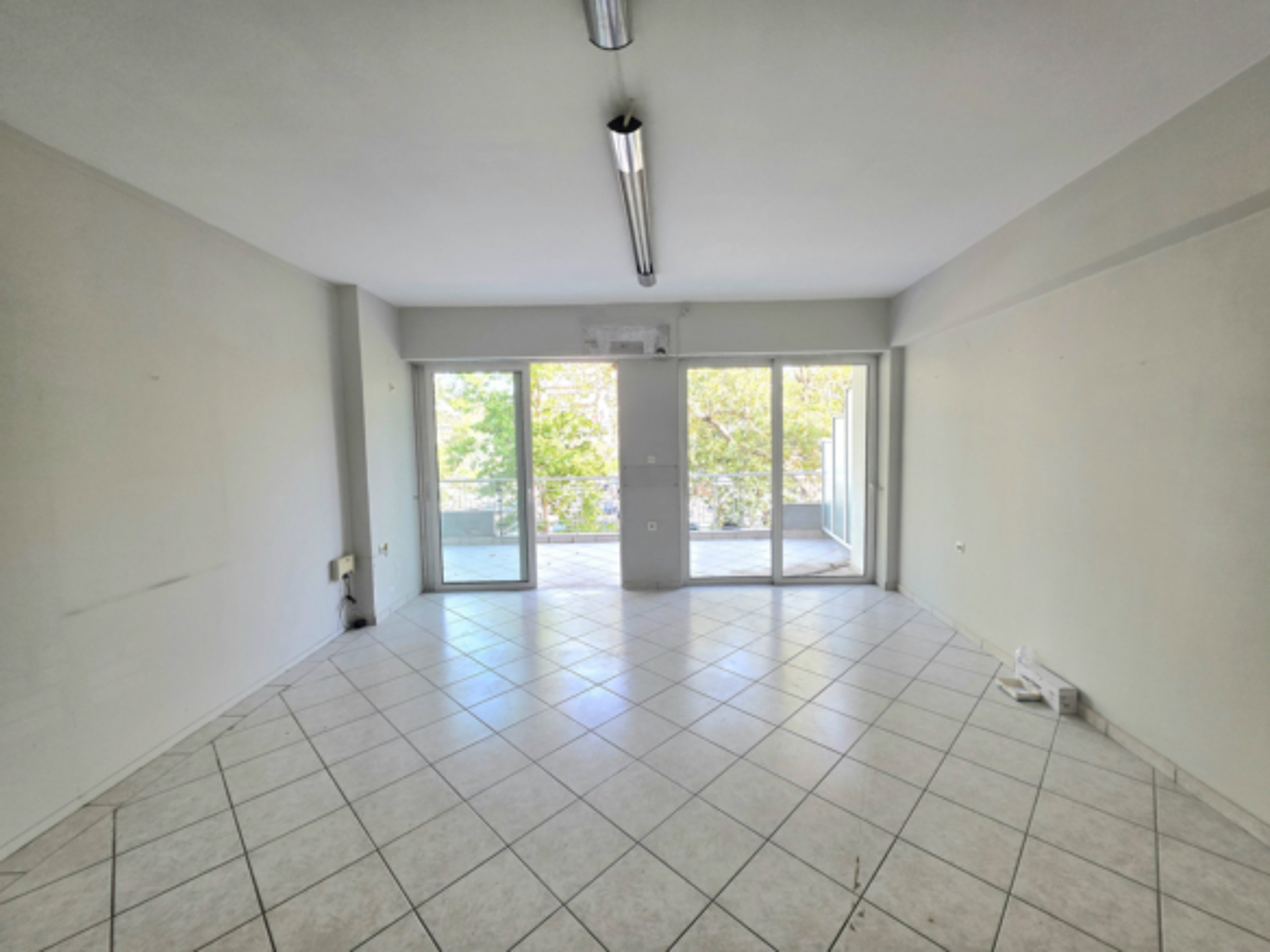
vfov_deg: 89.9
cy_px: 476
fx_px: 477
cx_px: 635
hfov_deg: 106.2
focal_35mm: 13
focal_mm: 2.2
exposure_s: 1/101
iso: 40
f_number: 1.9
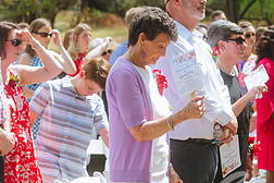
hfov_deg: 12.7
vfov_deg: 8.5
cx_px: 186
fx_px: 1225
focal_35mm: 161
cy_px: 109
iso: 125
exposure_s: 1/400
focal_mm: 70
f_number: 2.8
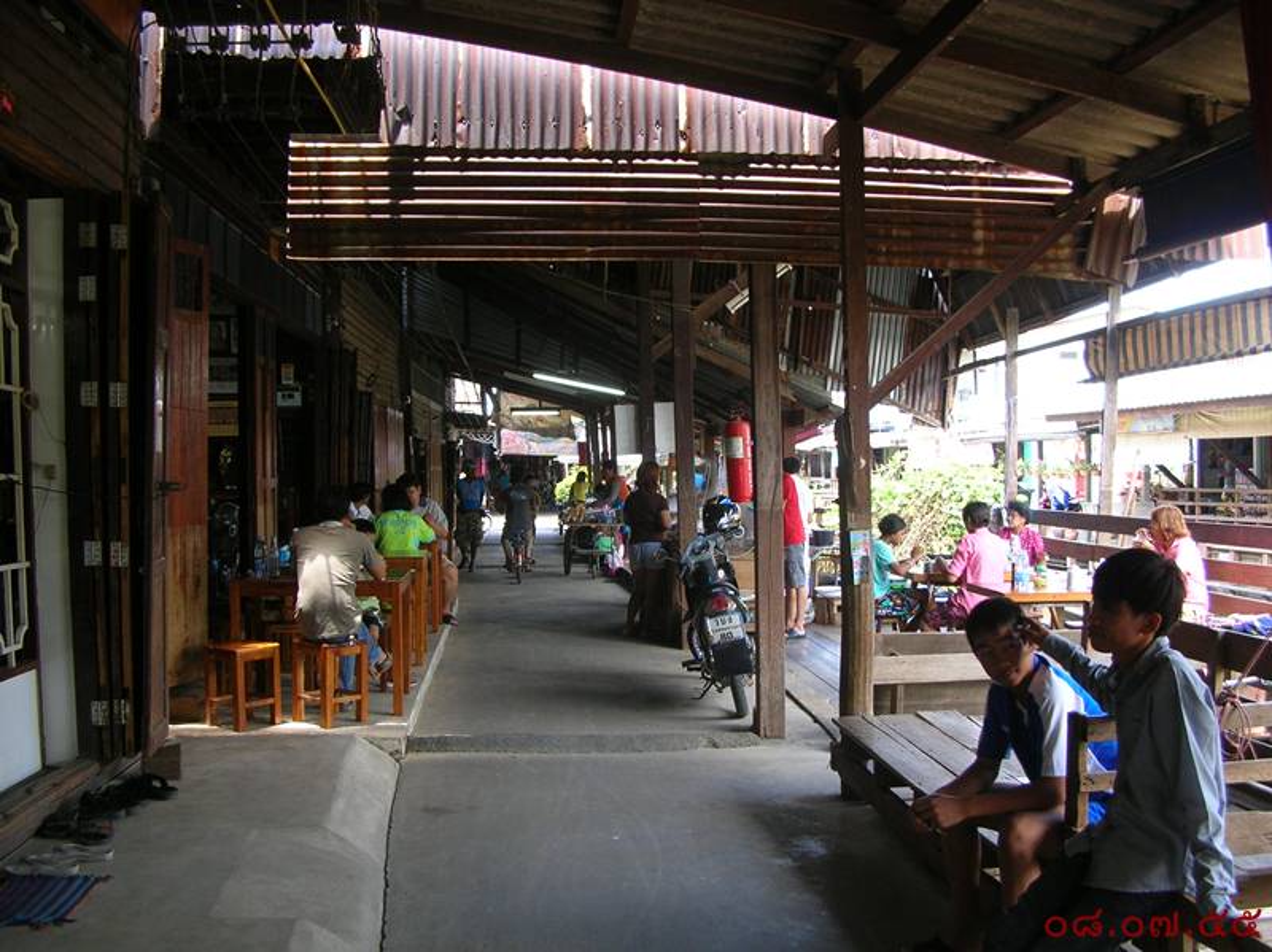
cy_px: 476
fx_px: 1285
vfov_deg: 40.7
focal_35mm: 35
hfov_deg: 52.7
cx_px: 636
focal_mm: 5.8
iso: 50
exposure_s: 1/30.5
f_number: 2.8
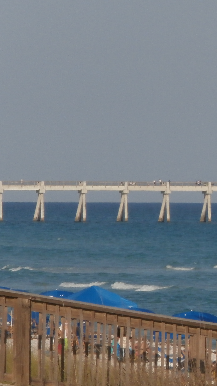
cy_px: 203
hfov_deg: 1.9
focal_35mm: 632
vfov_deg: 3.4
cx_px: 334
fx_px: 6465
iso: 100
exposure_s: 1/640
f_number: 5.8
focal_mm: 42
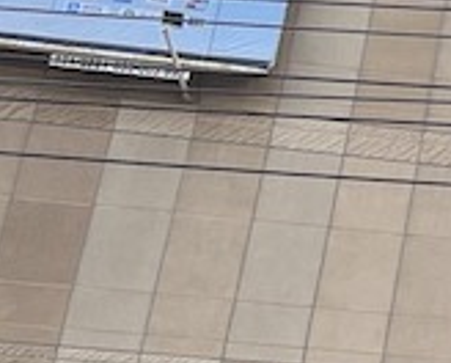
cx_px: 1226
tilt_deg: +24.9
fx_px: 2114
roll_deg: +0.1
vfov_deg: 9.8
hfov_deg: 10.0
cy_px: 214
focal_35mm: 158
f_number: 1.6
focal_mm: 5.1
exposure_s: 1/1000
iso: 50
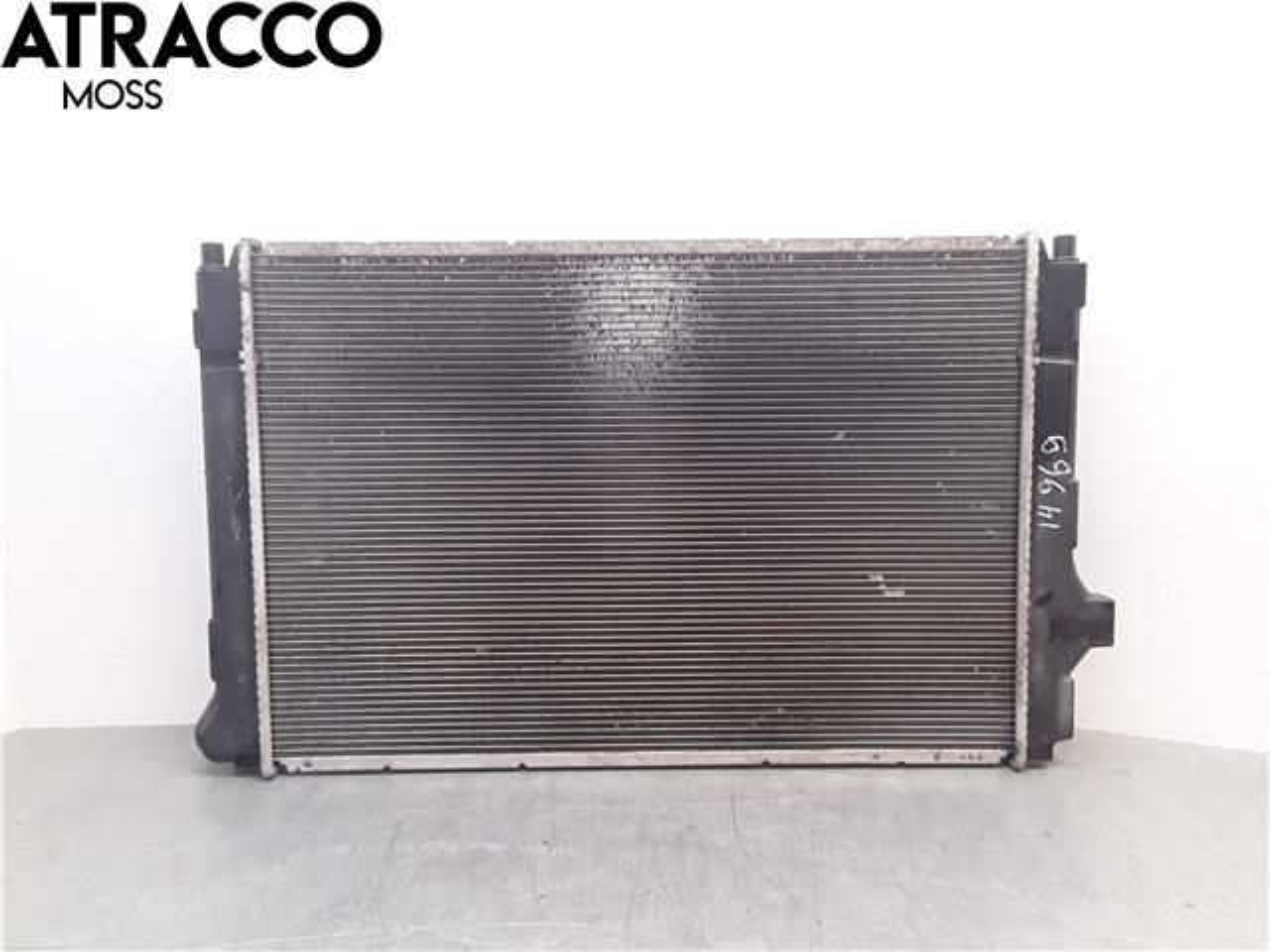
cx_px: 635
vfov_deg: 49.7
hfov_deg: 63.4
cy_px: 476
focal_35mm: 28
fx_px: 1027
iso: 100
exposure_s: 1/100
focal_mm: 2.91
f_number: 1.9
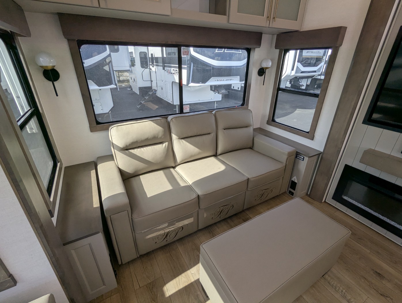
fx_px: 186
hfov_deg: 94.4
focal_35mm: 16
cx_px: 201
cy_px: 152
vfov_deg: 78.2
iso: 49
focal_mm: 2.35
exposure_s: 1/205
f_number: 2.2
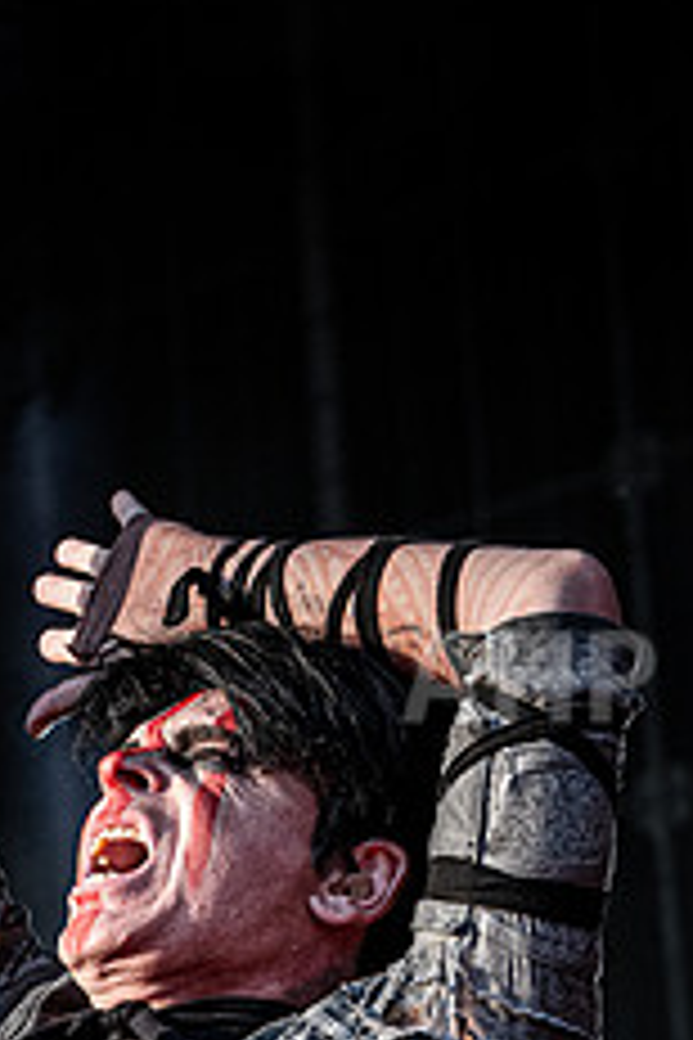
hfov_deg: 4.6
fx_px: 8633
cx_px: 195
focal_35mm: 299
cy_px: 1058
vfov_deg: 6.9
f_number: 4.5
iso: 800
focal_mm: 95
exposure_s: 1/2000
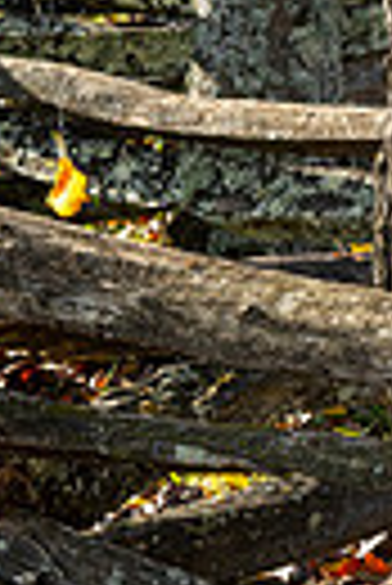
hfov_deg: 3.2
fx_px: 7004
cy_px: -274
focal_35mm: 430
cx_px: 140
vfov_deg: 4.8
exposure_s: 1/60
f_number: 11
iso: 200
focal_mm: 83
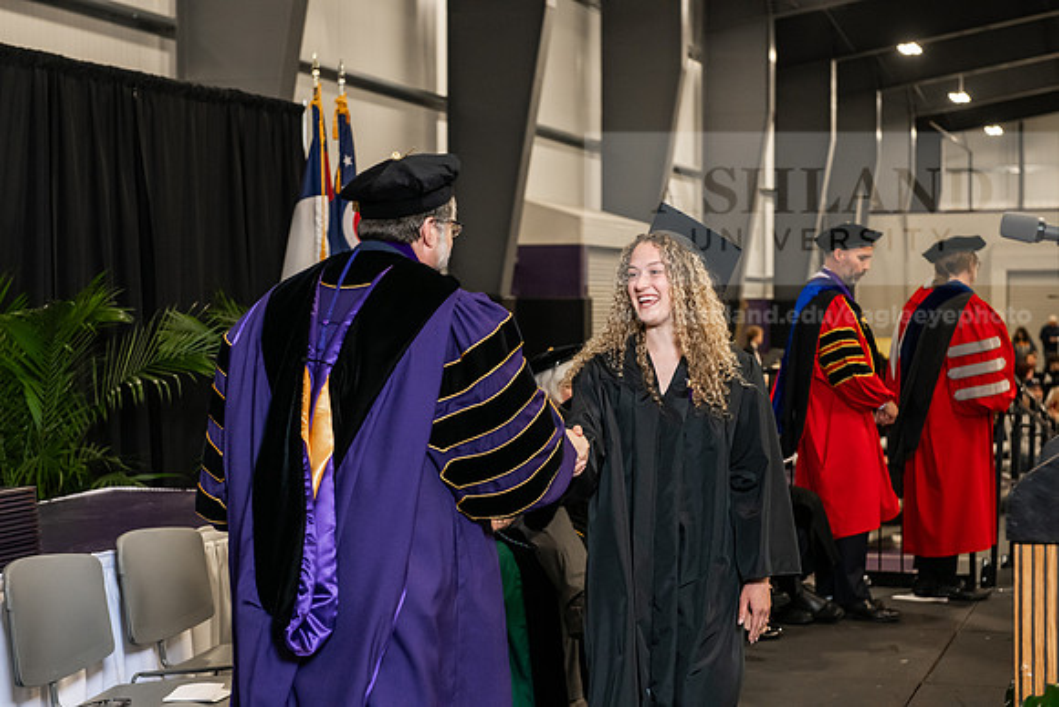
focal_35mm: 70
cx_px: 530
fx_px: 2060
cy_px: 354
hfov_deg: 28.8
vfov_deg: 19.5
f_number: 5
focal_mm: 70
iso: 2500
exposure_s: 1/200
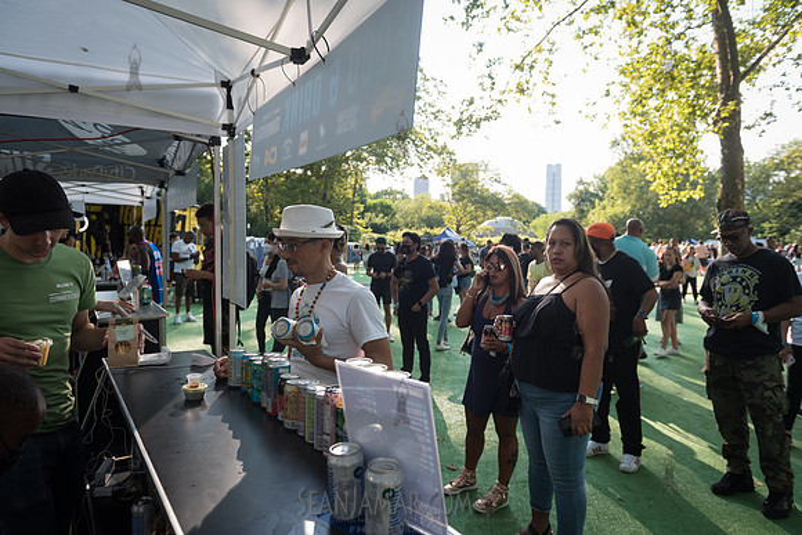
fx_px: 535
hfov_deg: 73.7
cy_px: 268
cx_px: 401
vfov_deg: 53.2
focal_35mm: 24
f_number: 4
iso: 200
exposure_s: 1/250
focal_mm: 24
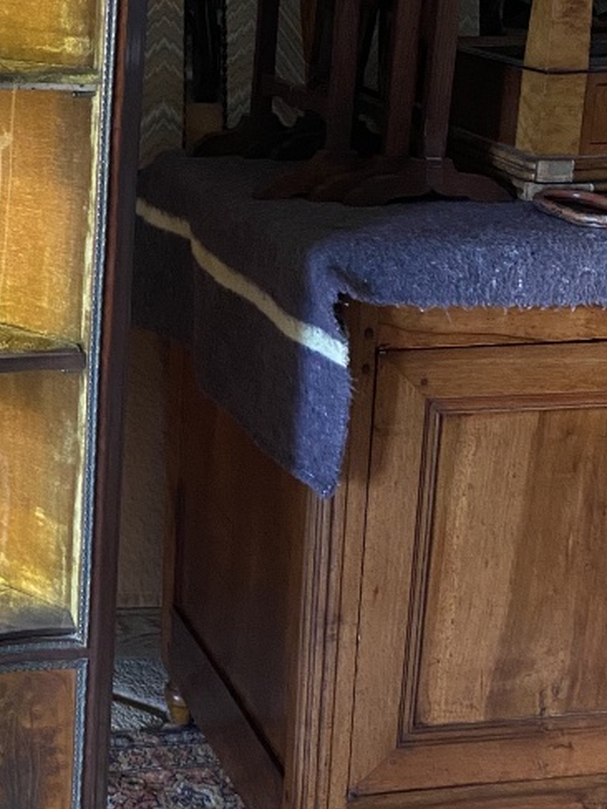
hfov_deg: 21.8
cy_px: 277
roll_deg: -0.9
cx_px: -53
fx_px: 1496
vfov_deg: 30.1
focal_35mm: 64
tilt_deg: -12.2
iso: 640
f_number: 1.8
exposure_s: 1/25
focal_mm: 4.25
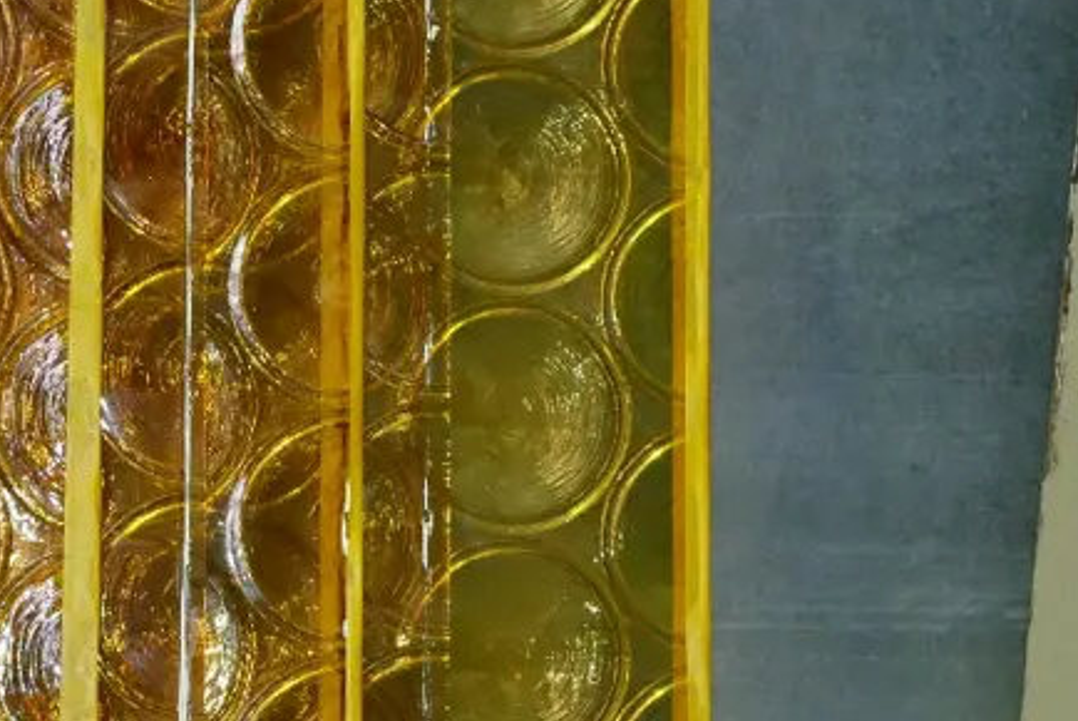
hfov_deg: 12.8
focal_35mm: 157
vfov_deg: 8.7
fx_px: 4704
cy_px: 205
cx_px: -154
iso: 3200
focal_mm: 32
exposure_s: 1/125
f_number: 5.6
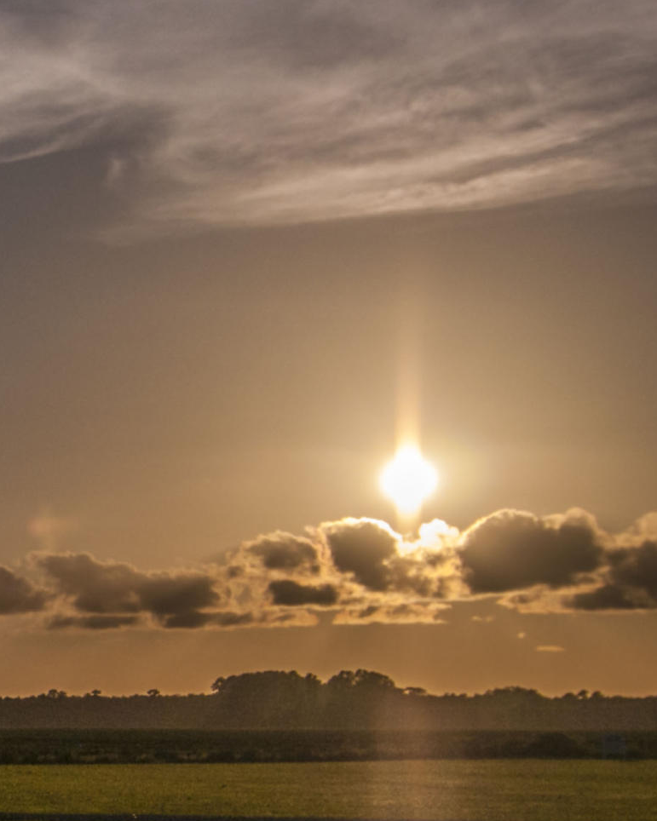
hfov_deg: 13.2
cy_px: 568
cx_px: -544
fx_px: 2553
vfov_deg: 18.2
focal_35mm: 105
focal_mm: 24
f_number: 5.6
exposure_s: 1/8000
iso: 250
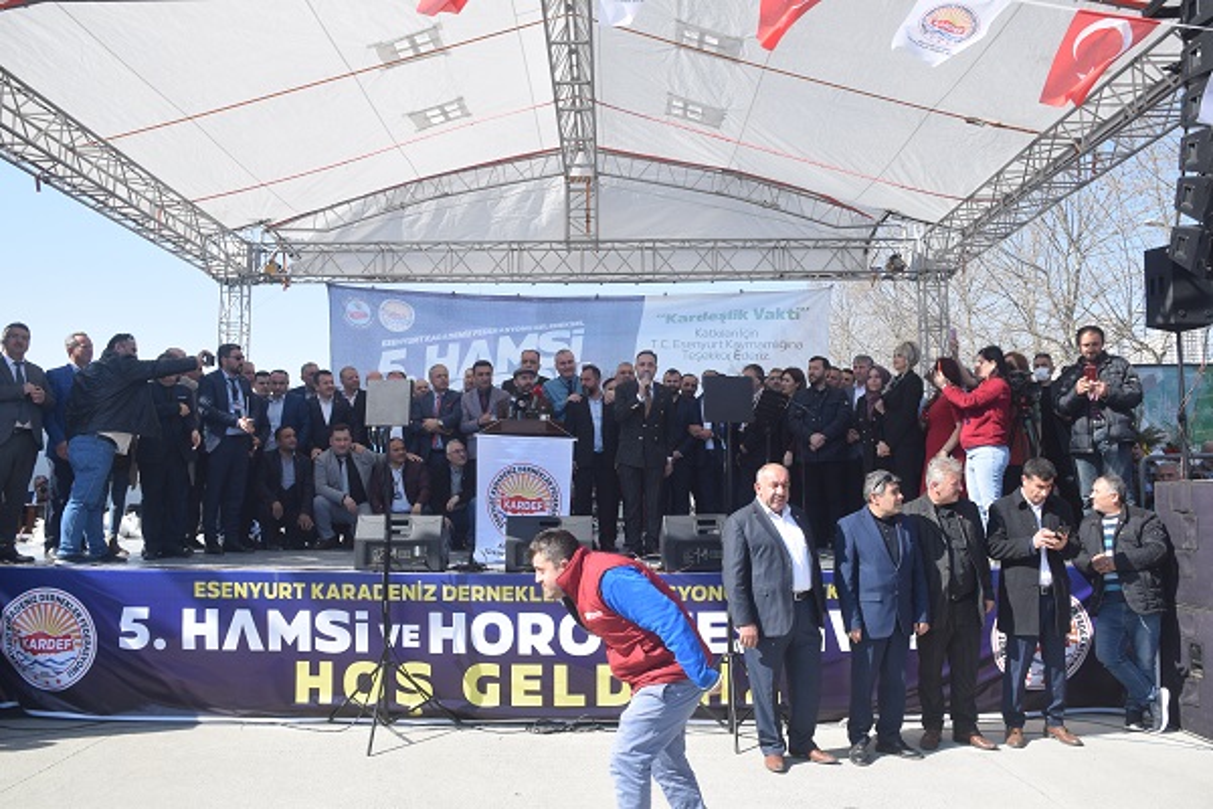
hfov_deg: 61.9
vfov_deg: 43.6
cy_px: 404
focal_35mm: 30
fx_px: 1011
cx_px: 606
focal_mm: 20
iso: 200
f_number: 8
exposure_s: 1/250
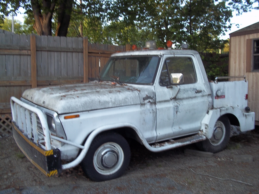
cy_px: 97
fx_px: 269
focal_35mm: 36
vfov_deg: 39.7
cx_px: 130
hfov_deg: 51.4
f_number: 3.1
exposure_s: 1/80
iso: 80
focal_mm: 6.5
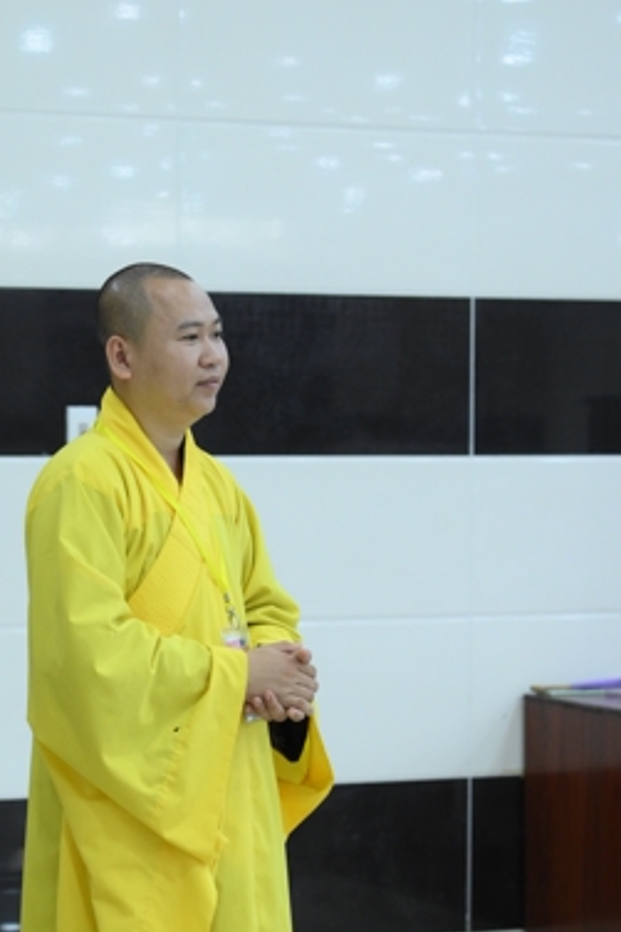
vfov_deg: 18.2
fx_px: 2900
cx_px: 116
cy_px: 603
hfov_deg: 12.2
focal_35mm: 112
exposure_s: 1/100
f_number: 4
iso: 2500
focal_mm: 65
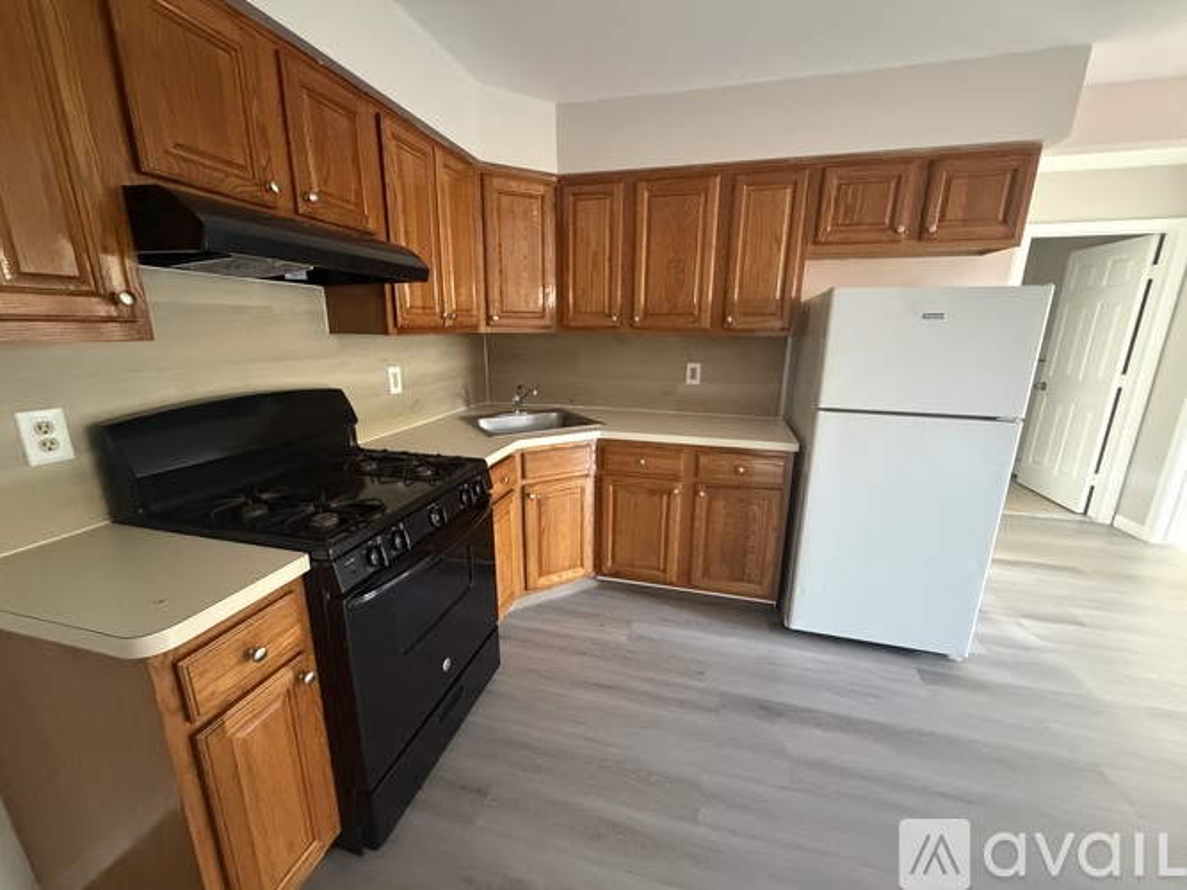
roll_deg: -0.1
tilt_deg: -13.7
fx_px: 480
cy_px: 445
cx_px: 594
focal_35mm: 14
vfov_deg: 85.7
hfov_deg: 102.1
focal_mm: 2.22
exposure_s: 1/60
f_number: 2.2
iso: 1250
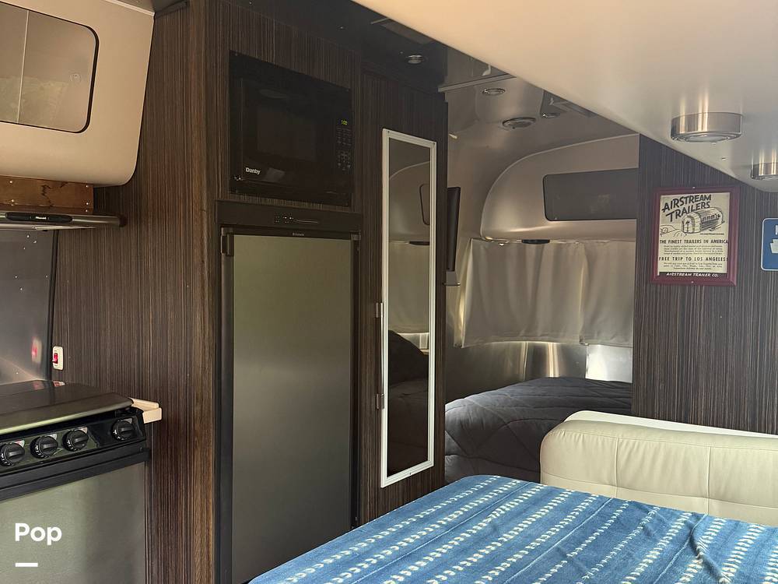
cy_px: 292
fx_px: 539
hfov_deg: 71.6
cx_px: 389
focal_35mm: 24
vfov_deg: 56.8
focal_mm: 6.76
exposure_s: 1/60
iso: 320
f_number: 1.78
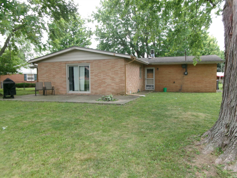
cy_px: 89
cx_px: 118
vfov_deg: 49.7
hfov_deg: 63.5
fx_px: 192
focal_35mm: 28
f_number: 3.9
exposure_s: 1/38
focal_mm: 5.1
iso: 100
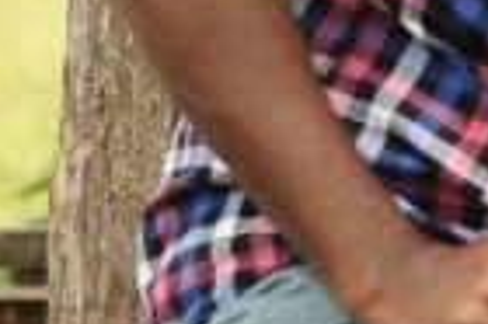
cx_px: 941
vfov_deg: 2.8
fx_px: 6661
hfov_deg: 4.2
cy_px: -85
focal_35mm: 492
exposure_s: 1/200
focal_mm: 72
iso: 250
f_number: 7.1
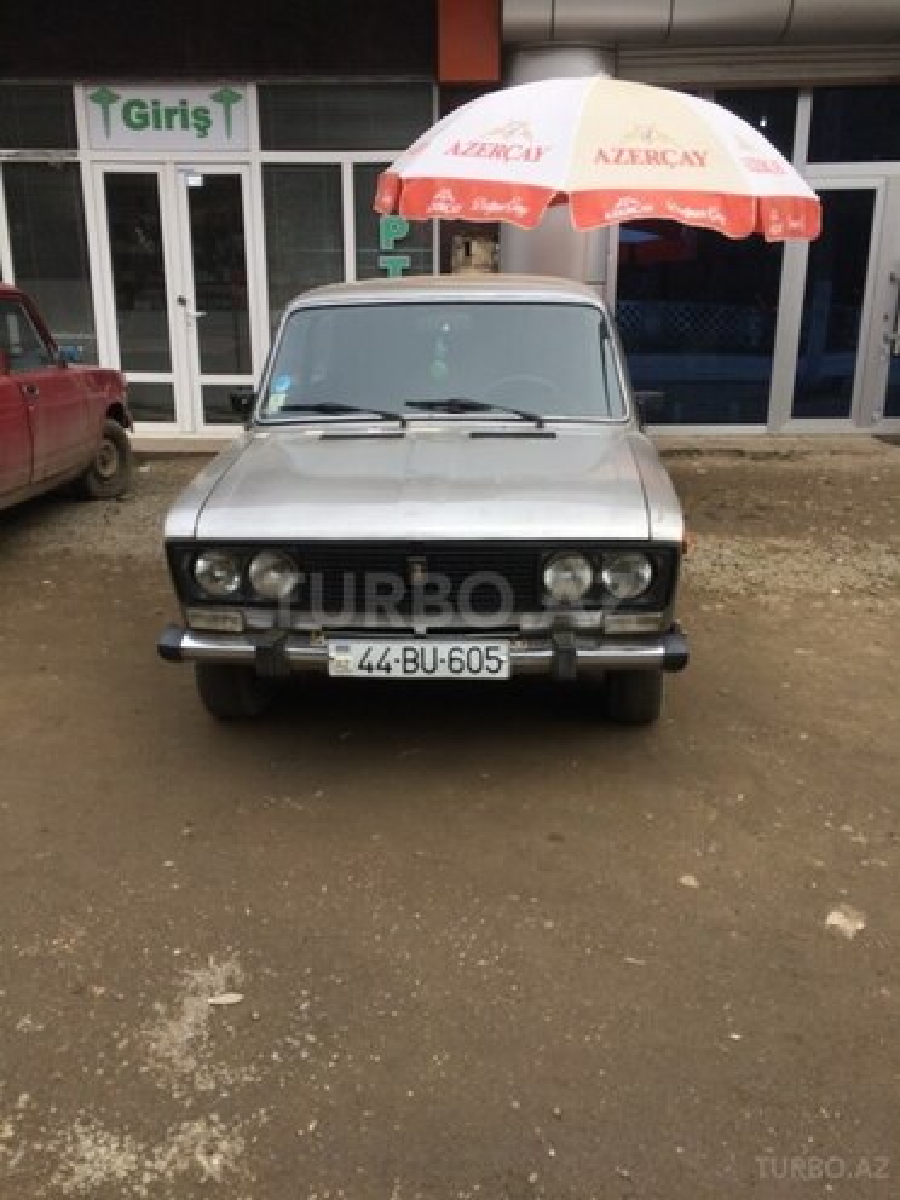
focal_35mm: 29
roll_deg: -1.8
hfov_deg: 48.2
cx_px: 450
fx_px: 1005
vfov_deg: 61.7
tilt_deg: -19.7
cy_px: 600
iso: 32
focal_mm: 4.15
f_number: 2.2
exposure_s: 1/526
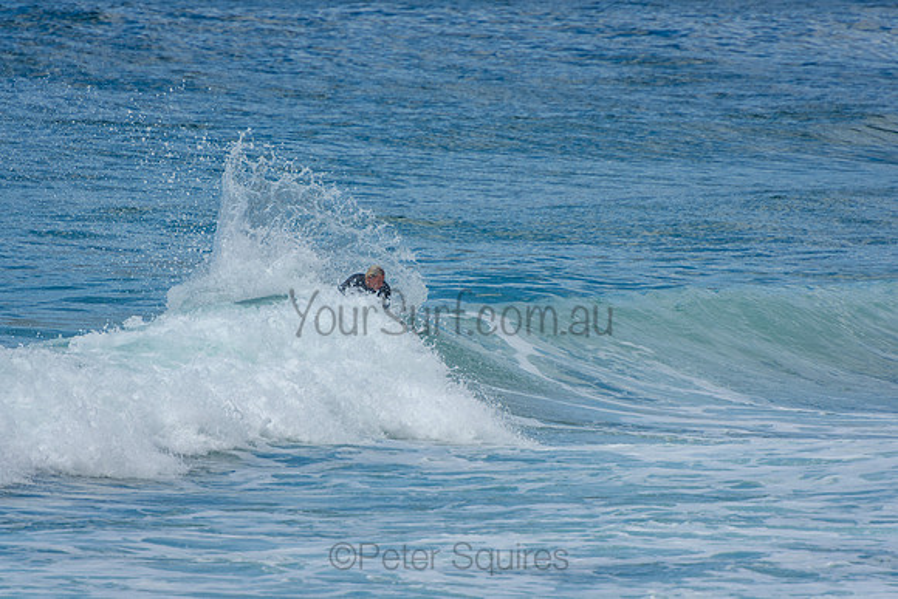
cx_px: 449
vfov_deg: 2.3
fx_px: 14969
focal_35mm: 600
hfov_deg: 3.4
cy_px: 300
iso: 180
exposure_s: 1/1250
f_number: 5.6
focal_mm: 400
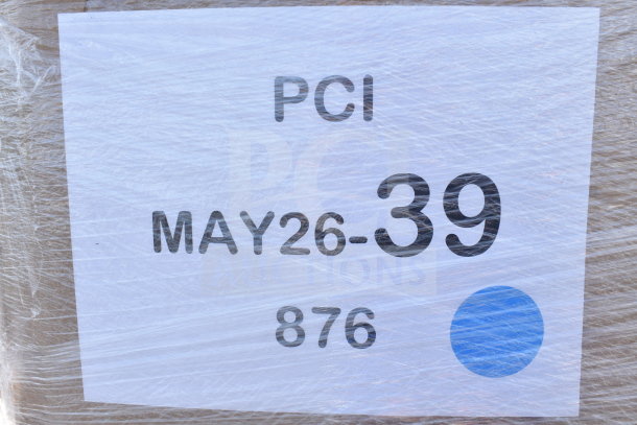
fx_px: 664
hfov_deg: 51.3
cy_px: 212
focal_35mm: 38
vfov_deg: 35.5
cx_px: 318
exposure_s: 1/200
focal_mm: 25
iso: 200
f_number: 7.1
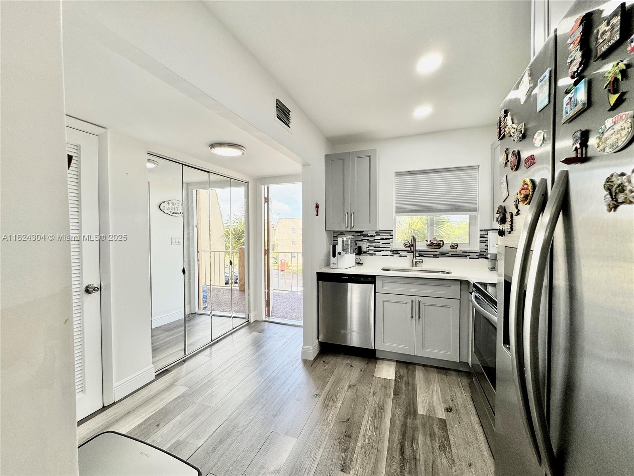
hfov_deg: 102.1
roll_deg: -0.3
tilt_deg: -2.1
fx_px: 256
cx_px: 317
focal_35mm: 14
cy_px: 238
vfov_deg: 85.7
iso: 40
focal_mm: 2.22
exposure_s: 1/148
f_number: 2.2
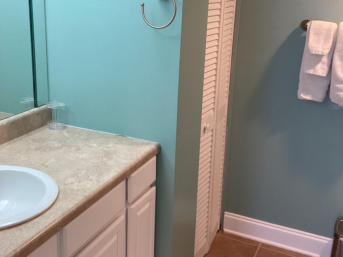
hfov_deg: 41.5
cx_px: 112
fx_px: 446
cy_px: 107
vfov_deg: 32.1
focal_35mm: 45
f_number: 2.4
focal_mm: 3.3
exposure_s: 1/60
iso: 125
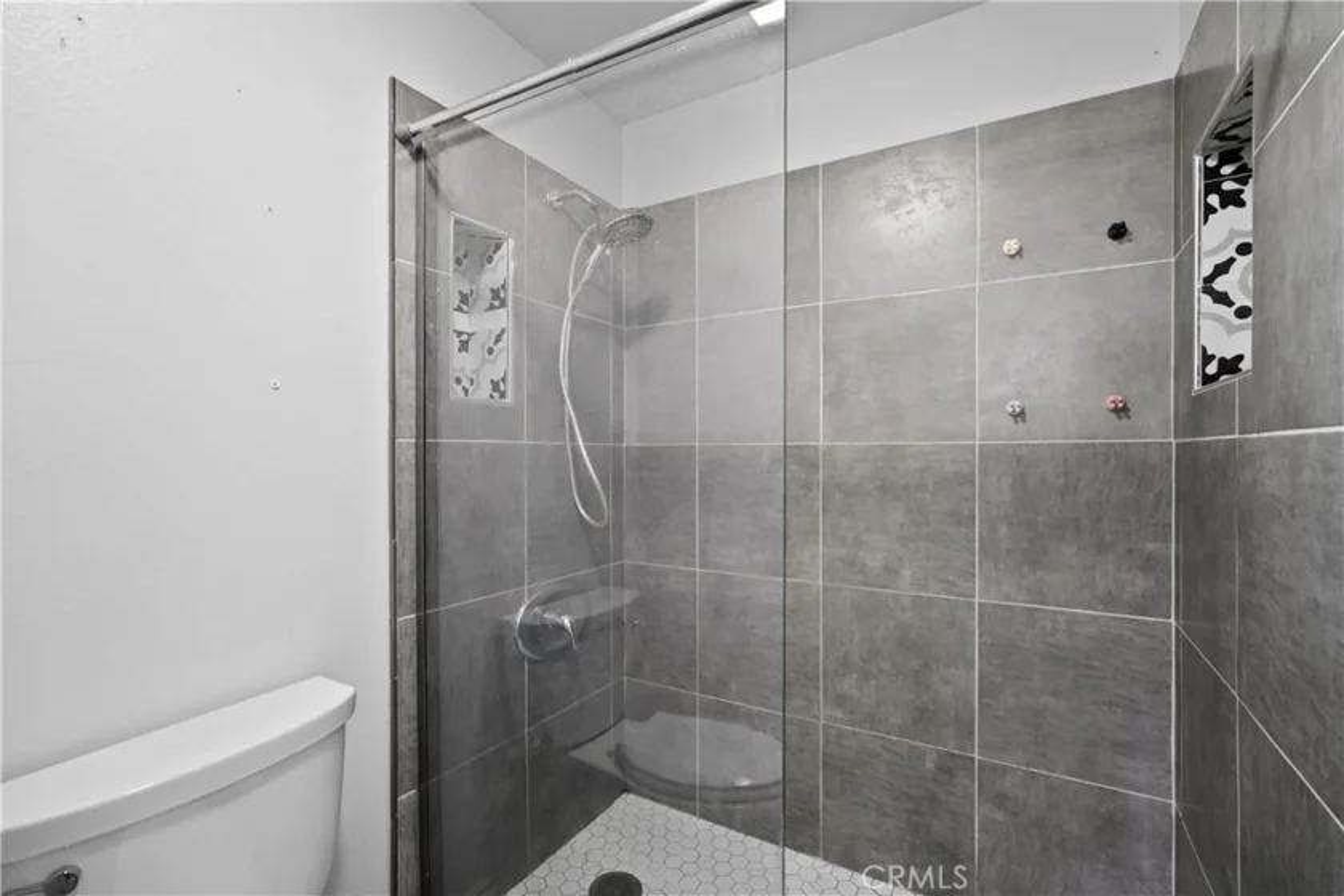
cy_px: 448
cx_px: 672
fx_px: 597
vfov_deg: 73.7
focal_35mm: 16
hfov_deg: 96.7
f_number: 4
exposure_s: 1/15
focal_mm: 16
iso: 4000
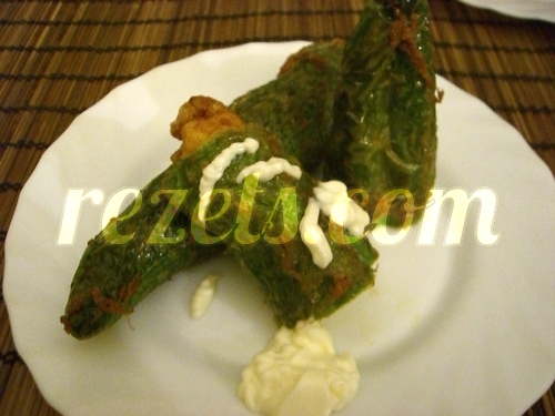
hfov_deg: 49.0
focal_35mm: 38
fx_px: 609
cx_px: 278
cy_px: 208
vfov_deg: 37.7
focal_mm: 6.2
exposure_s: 1/15
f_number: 2.7
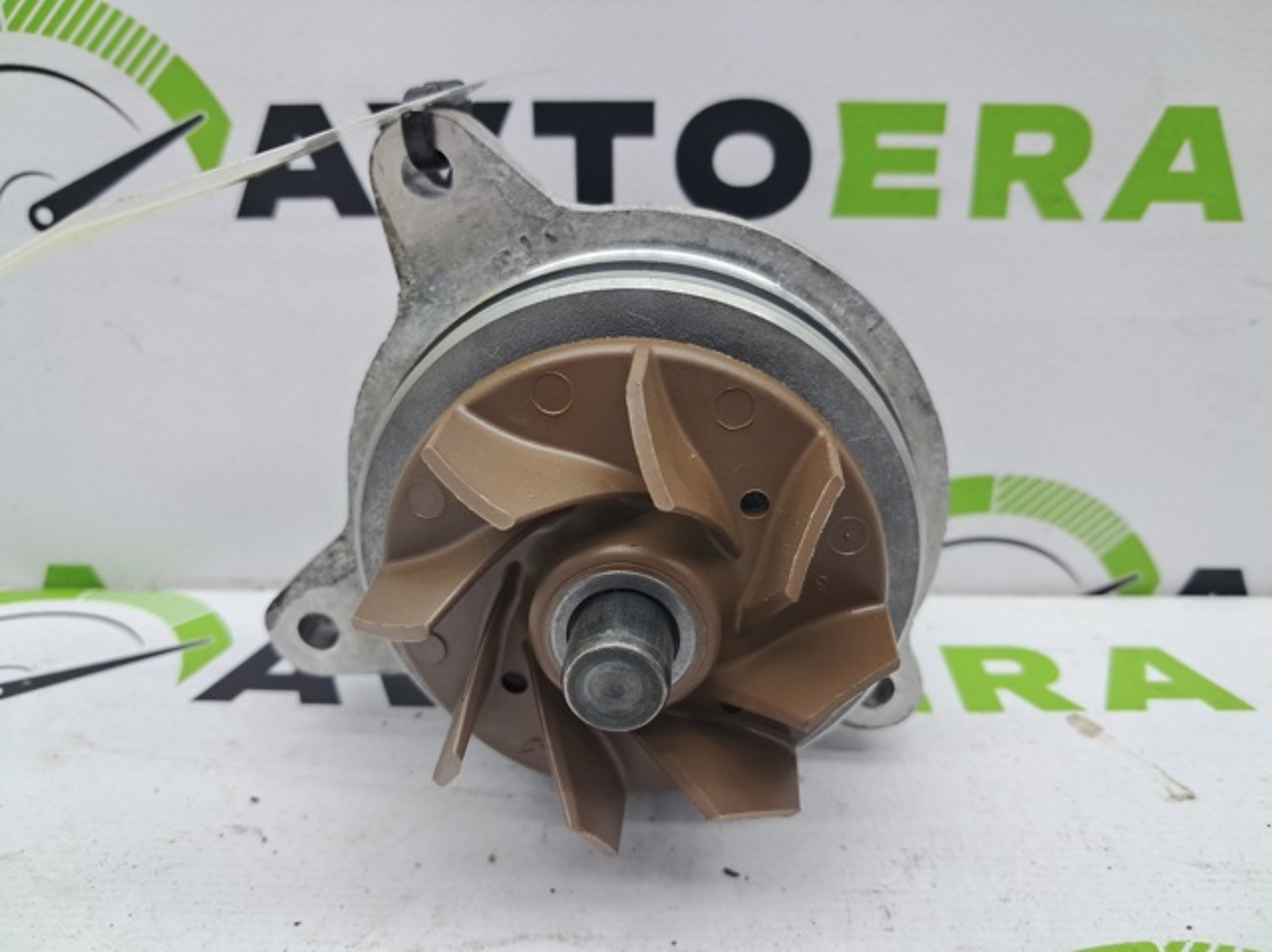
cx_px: 636
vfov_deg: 51.3
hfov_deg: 65.4
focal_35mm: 27
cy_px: 476
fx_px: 991
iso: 50
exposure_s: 1/50
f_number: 1.8
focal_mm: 4
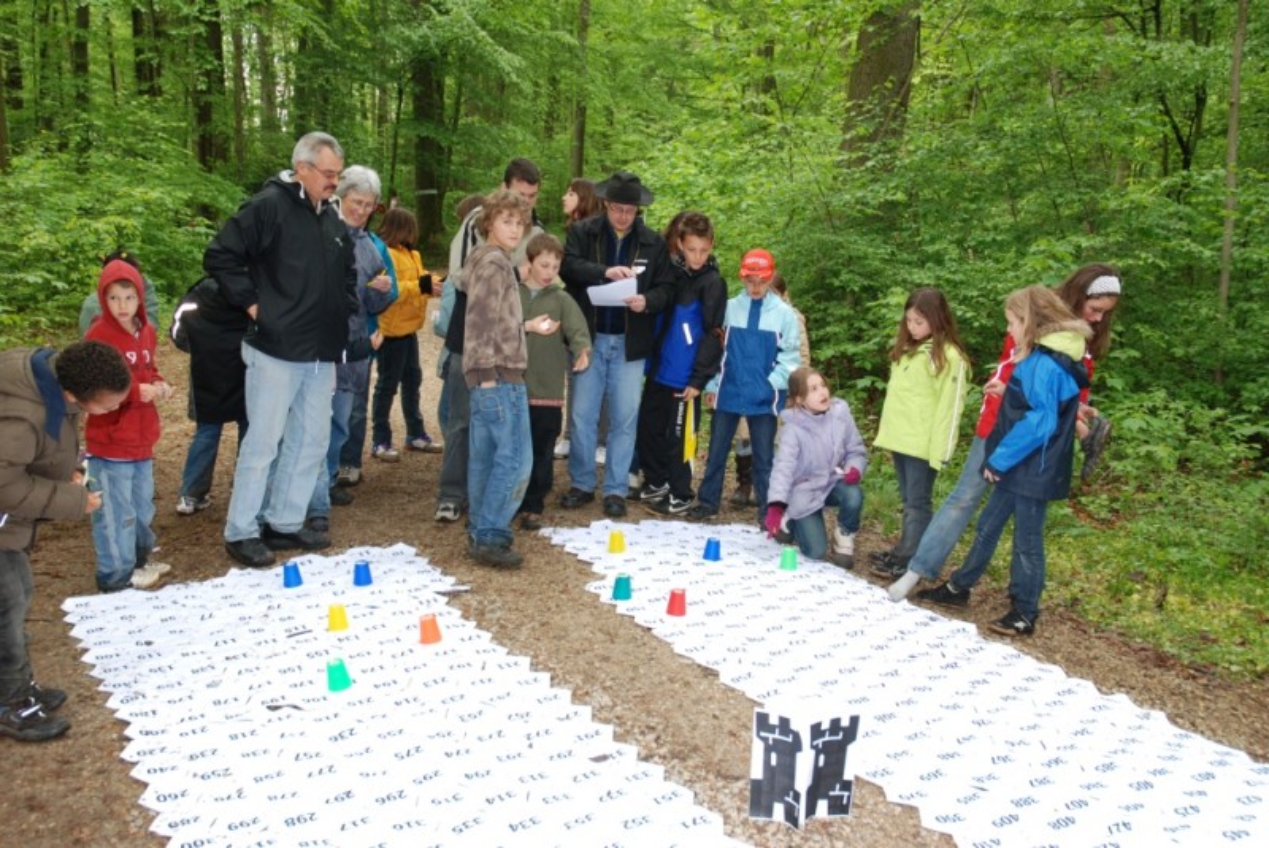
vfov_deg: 36.9
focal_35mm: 36
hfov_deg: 53.1
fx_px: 1270
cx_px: 634
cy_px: 424
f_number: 4.5
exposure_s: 1/80
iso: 200
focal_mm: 24
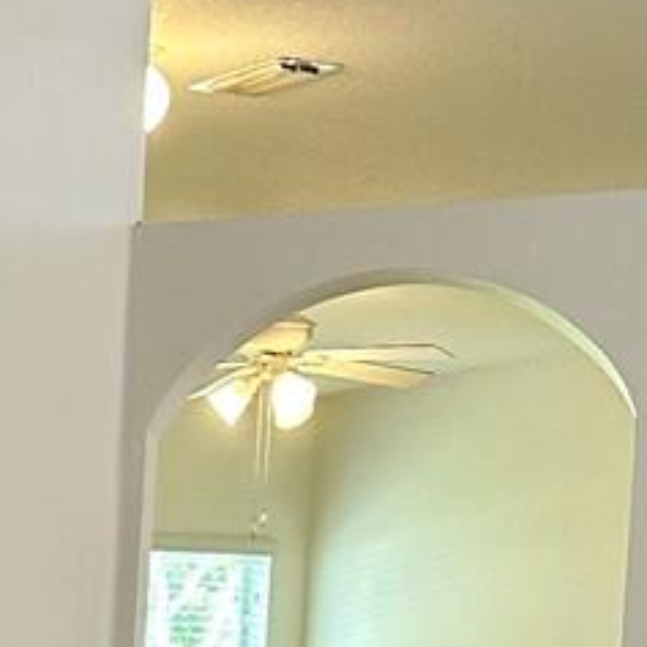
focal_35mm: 143
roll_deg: -0.8
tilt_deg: -9.7
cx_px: -508
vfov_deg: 11.0
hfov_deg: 11.4
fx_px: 3024
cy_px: 1335
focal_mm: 6.86
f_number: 1.78
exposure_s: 1/60
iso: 160
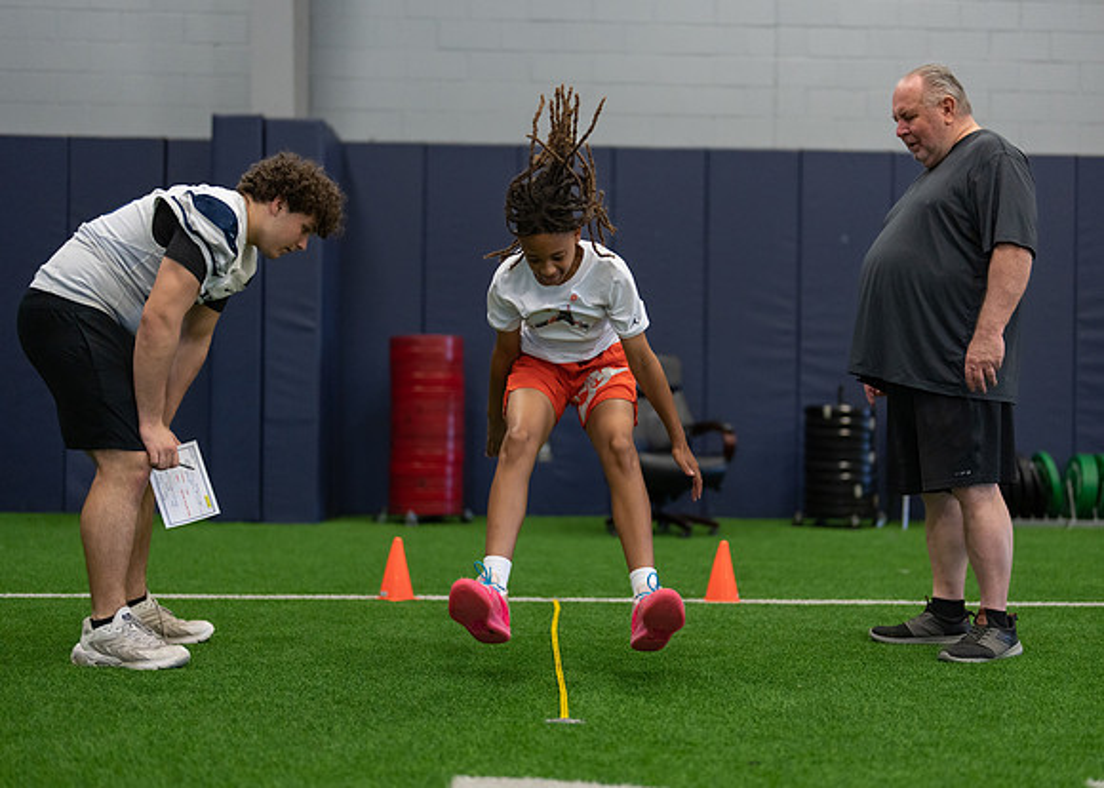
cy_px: 391
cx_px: 583
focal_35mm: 54
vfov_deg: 26.2
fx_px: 1693
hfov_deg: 36.1
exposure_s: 1/1000
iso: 1250
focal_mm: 50
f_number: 1.2
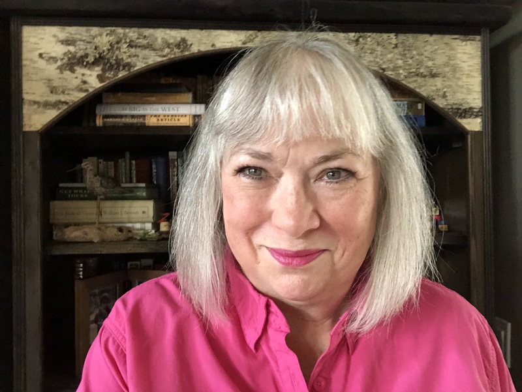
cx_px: 261
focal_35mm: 32
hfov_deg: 56.8
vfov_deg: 44.2
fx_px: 483
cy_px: 196
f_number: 2.2
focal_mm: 2.87
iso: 320
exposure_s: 1/30
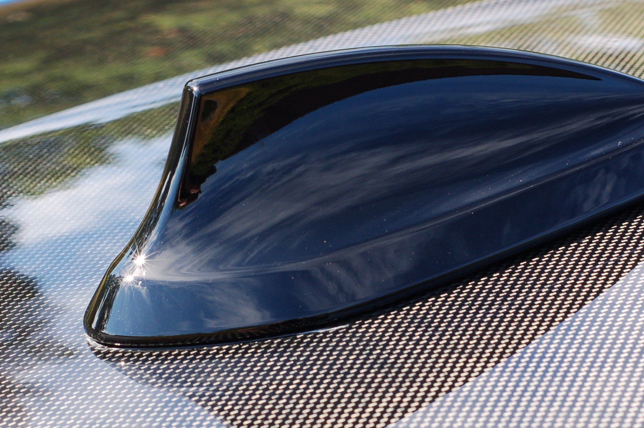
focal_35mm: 129
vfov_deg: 10.6
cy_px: 184
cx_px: 438
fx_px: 2306
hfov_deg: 15.9
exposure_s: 1/100
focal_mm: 50
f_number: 8
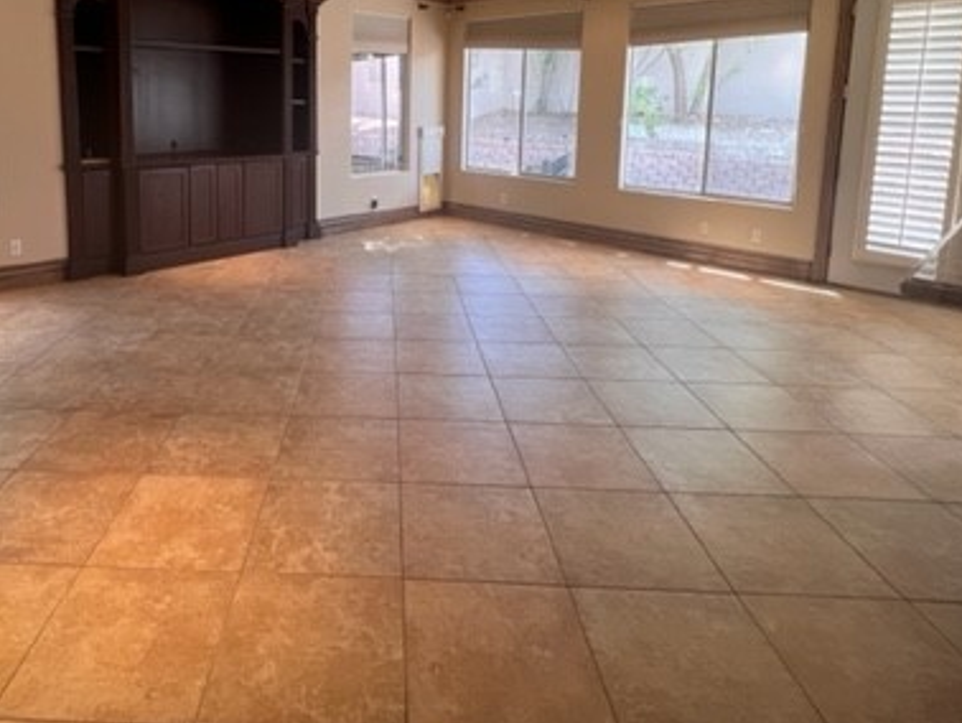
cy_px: 176
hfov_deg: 75.0
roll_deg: -0.6
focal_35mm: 22
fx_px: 612
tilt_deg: -6.9
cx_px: 361
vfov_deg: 57.8
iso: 160
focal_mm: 1.57
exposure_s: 1/120
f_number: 1.8
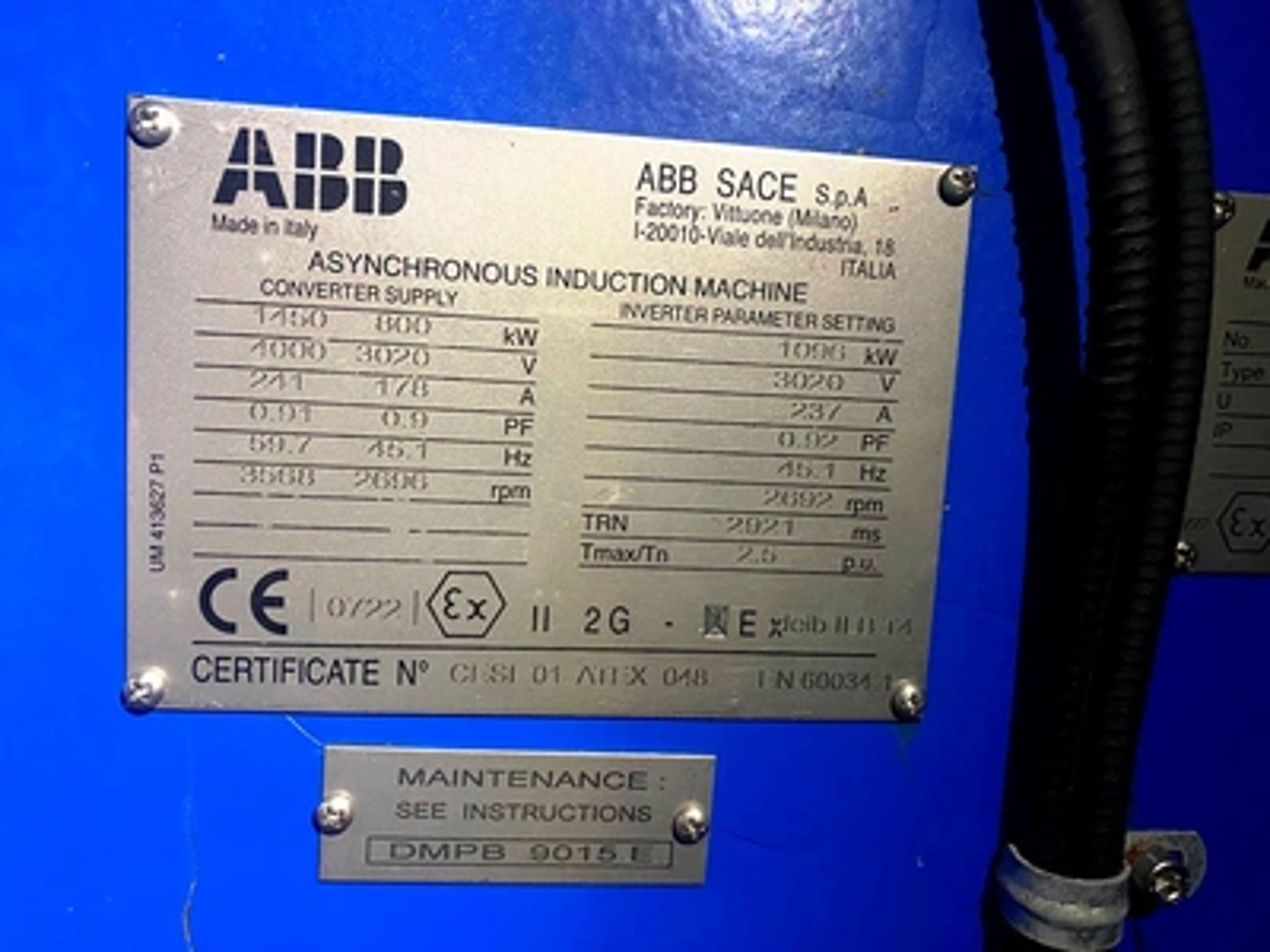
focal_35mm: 26
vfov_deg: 53.1
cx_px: 635
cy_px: 476
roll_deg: -2.7
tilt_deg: -3.1
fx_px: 954
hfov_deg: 67.3
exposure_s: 1/30
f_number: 1.8
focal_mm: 4.25
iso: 640
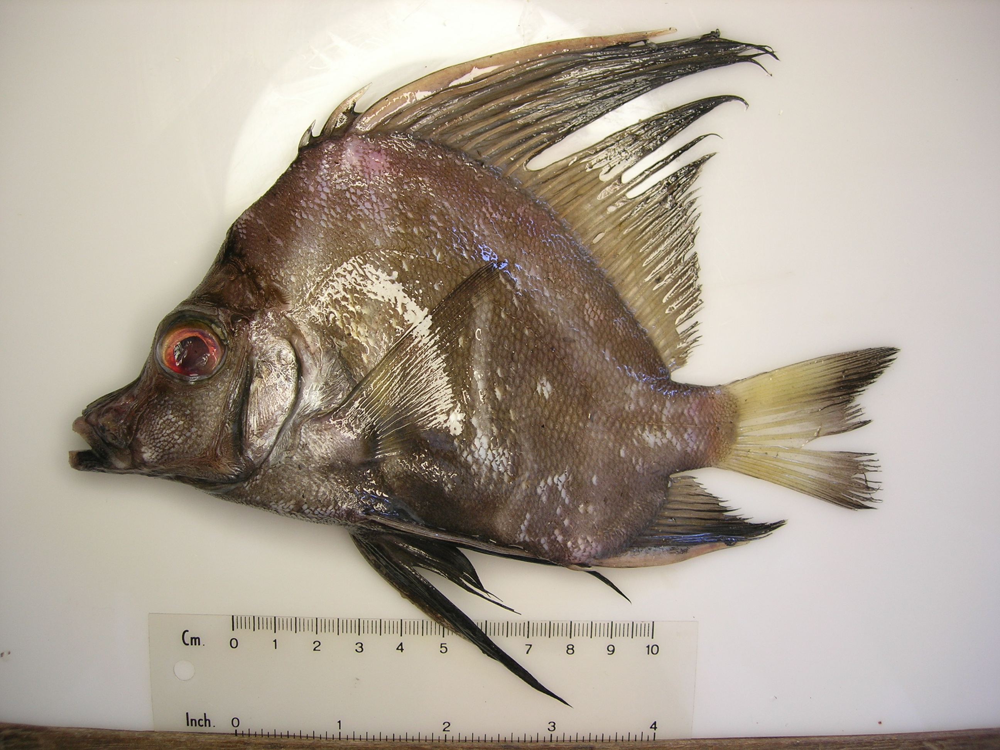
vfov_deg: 37.7
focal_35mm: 38
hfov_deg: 49.0
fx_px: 1098
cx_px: 500
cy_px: 375
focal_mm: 7.8
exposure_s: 1/32.4
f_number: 2.8
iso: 64
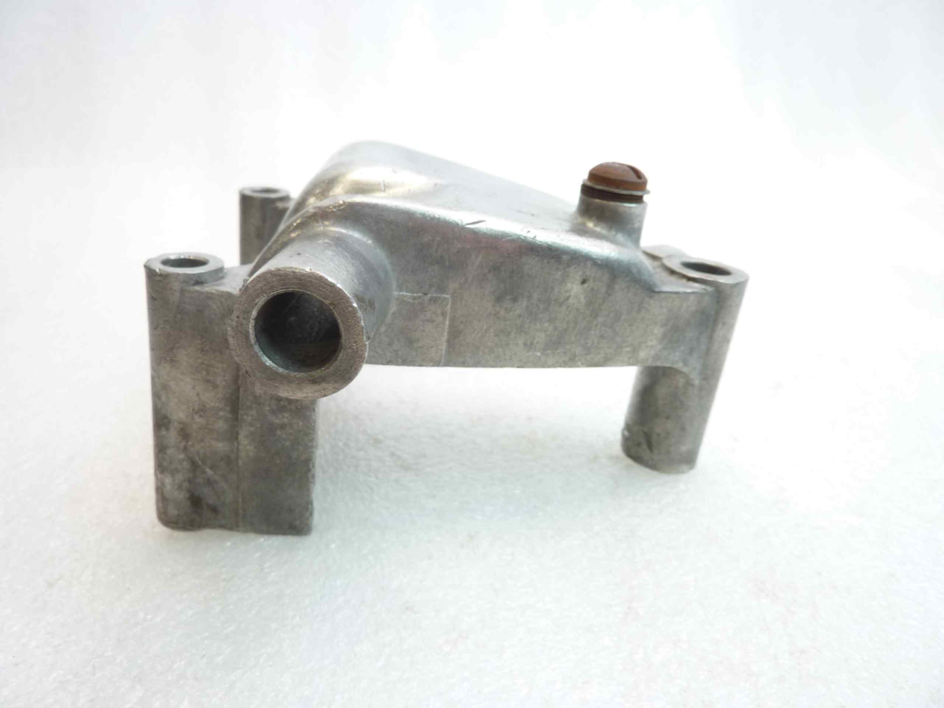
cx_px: 472
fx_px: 682
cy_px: 354
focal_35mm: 25
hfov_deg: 69.4
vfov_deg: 54.9
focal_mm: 4.1
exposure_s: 1/13
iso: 80
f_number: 3.3
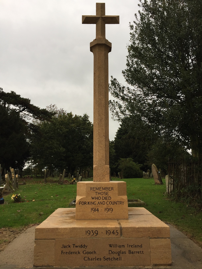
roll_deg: +0.1
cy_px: 134
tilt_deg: +10.5
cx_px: 101
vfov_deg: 61.7
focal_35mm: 29
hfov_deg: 48.2
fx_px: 226
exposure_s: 1/237
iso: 32
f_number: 2.2
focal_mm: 4.15
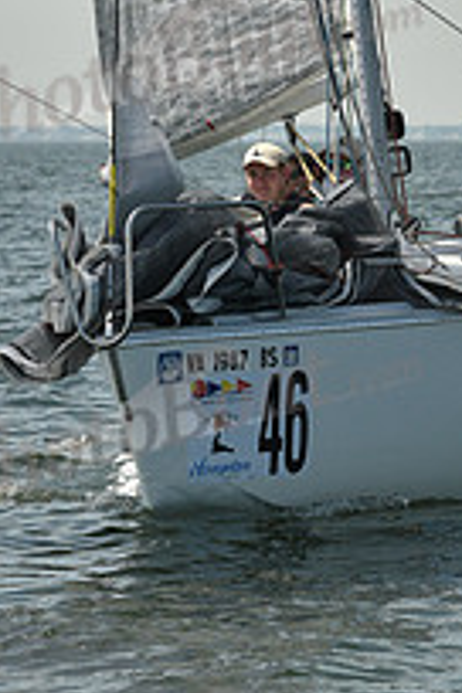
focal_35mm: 383
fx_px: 7372
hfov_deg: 3.6
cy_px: 194
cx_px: 600
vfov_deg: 5.4
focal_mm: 135
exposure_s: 1/1250
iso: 320
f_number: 9
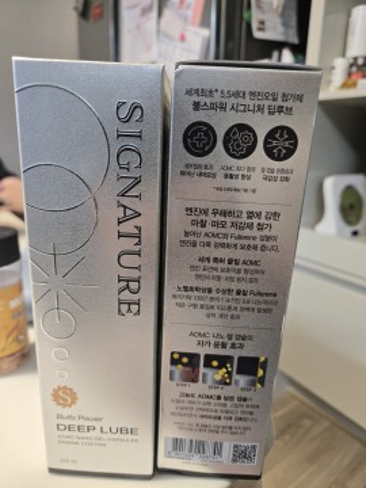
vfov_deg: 73.9
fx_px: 324
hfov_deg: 58.9
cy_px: 244
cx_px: 183
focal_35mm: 23
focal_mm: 5.4
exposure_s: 1/120
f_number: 1.8
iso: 250
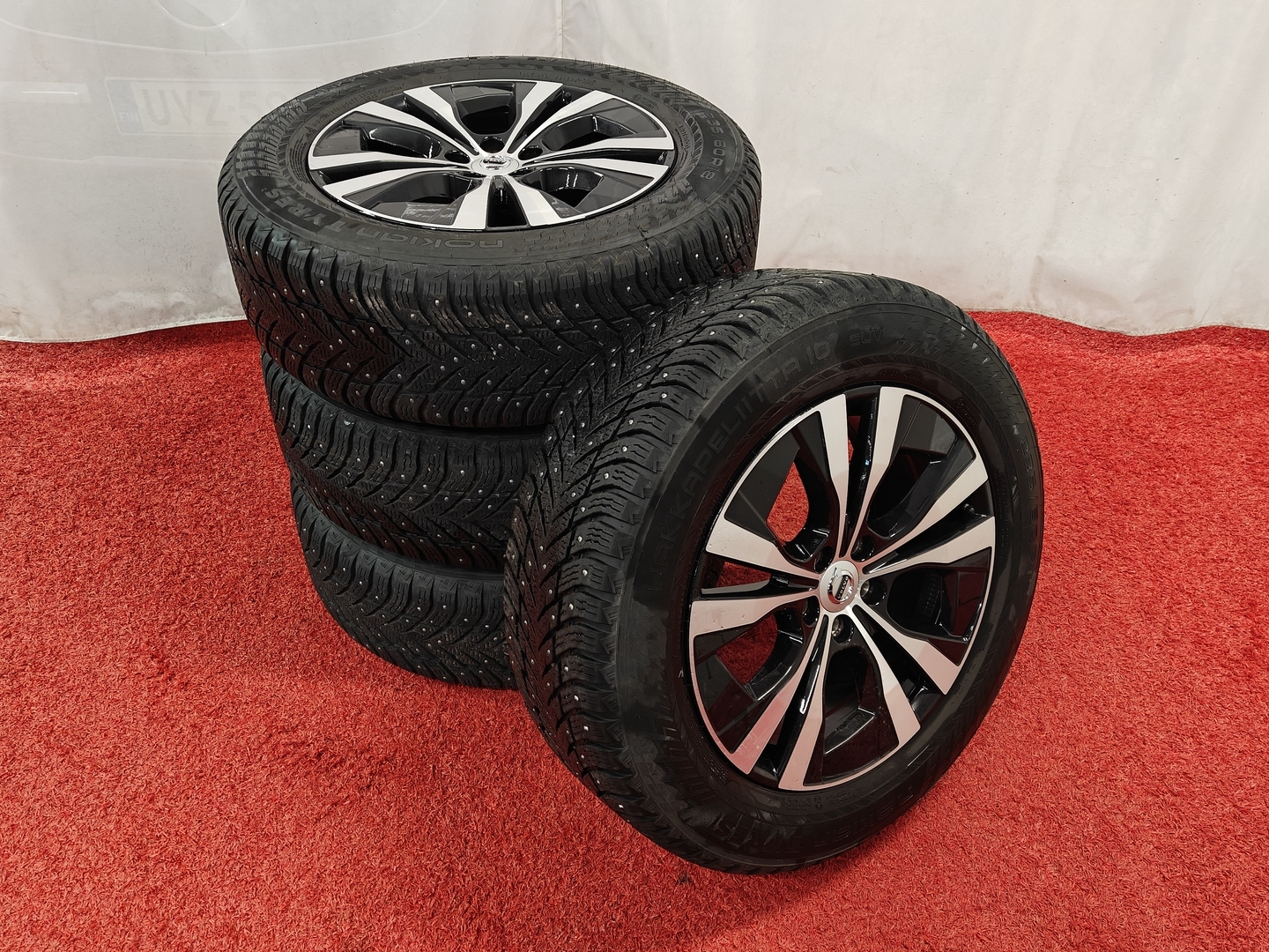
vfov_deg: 48.2
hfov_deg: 61.7
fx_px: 1063
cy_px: 476
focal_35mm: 29
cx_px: 634
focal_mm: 5.59
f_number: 1.8
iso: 125
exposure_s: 1/64
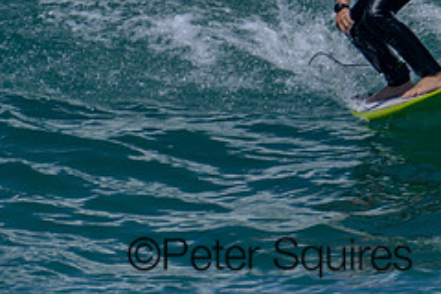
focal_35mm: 2610
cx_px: 457
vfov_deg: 0.5
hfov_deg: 0.8
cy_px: -130
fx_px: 31970
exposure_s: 1/2000
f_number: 11
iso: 400
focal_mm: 800
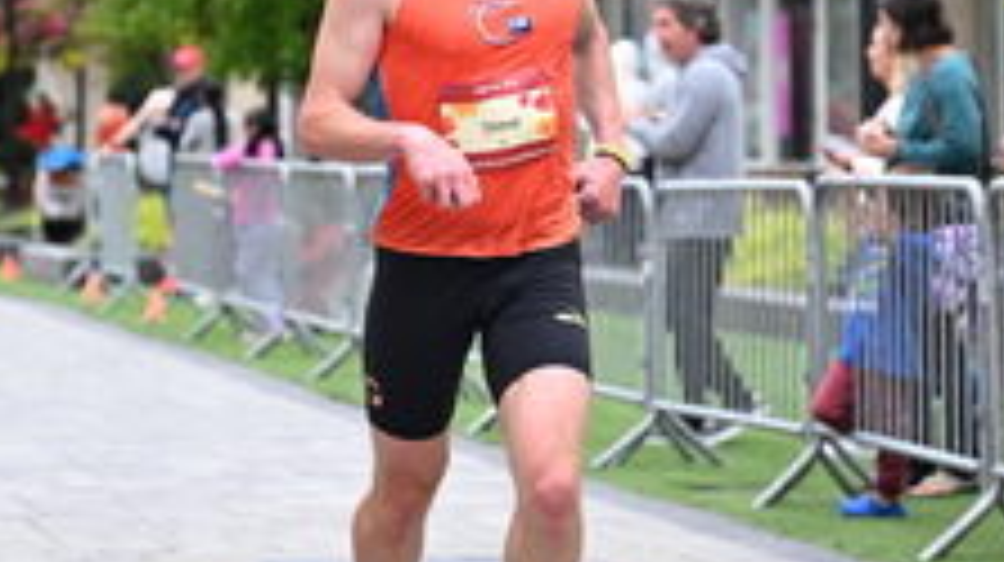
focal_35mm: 181
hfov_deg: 11.9
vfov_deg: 6.7
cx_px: 534
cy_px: 58
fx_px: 4815
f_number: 2.8
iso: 1600
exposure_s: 1/800
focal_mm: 70
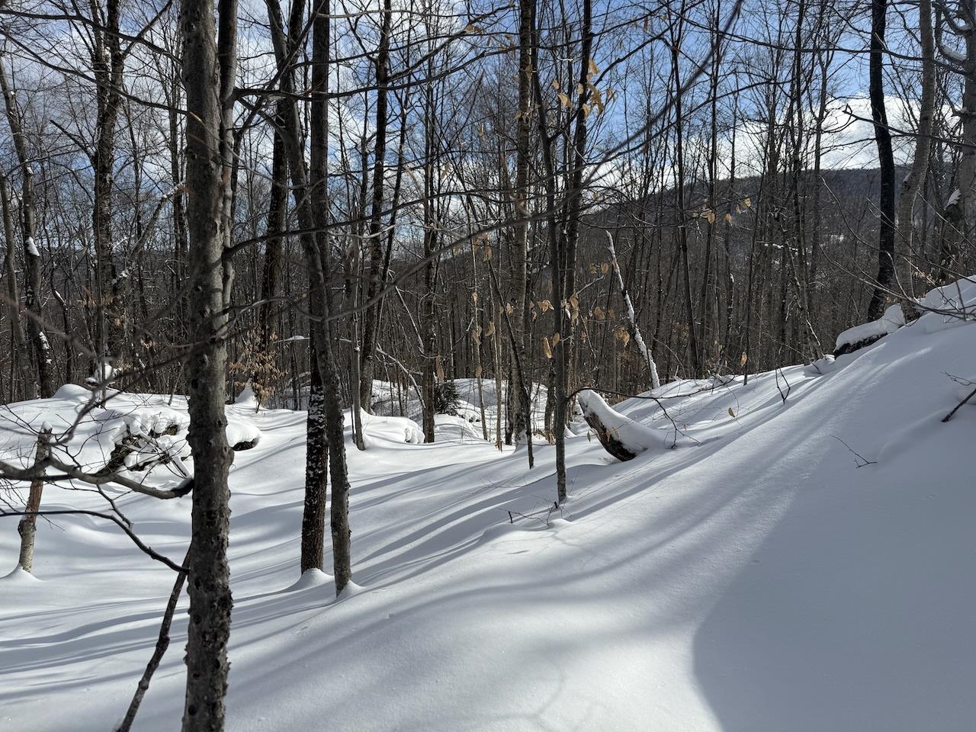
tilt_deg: -7.8
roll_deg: -0.6
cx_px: 488
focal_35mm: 24
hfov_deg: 71.6
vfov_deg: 56.8
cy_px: 366
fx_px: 677
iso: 80
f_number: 1.78
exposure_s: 1/5714
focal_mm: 6.76
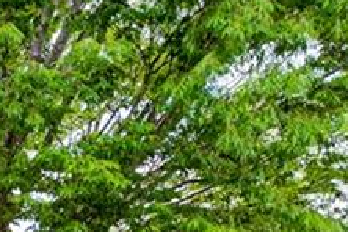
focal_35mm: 120
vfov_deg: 10.7
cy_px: 415
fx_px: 1160
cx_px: -397
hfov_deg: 13.8
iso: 1250
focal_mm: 26
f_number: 4.5
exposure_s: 1/4000
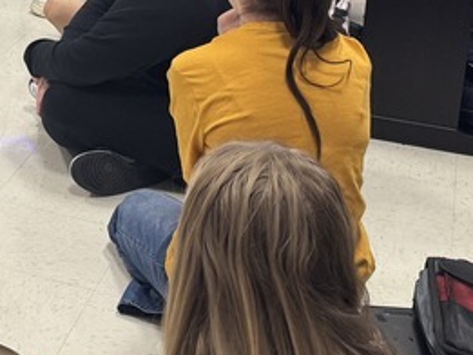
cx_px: -266
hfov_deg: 18.2
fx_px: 1285
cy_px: -69
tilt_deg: -13.2
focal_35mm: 94
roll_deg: +0.0
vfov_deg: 15.2
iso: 160
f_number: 1.78
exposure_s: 1/60
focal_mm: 6.76
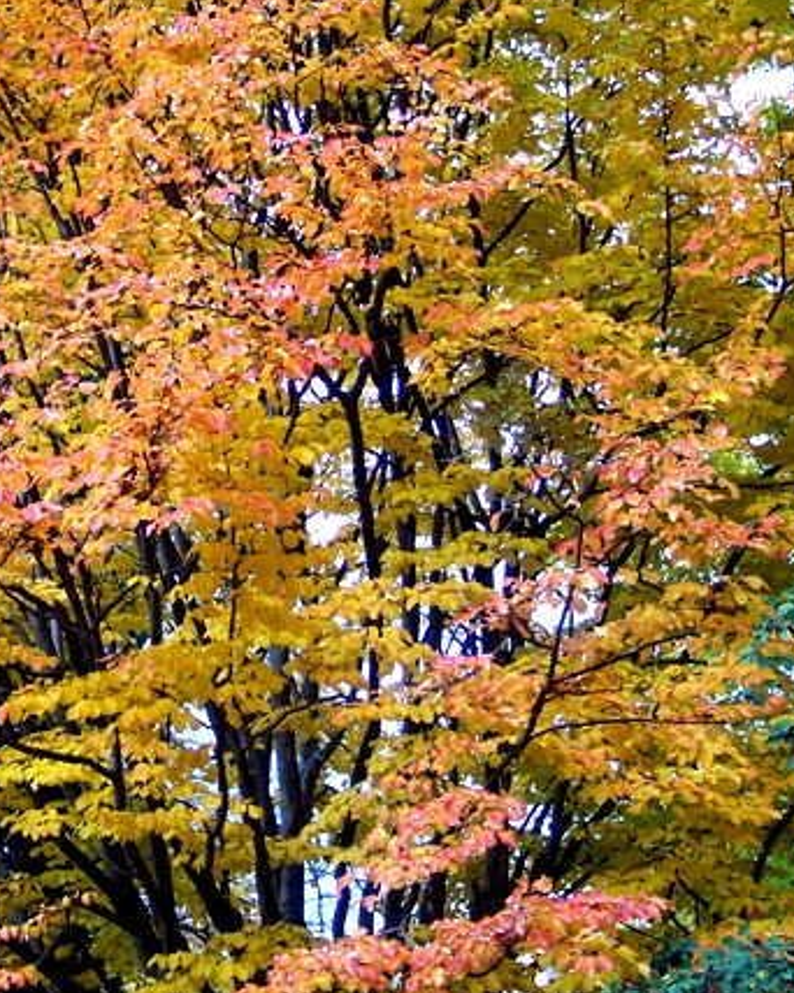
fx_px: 1911
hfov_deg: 23.3
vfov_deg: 29.2
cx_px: 214
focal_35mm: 65
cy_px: 506
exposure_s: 1/250
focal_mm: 8
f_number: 2.8
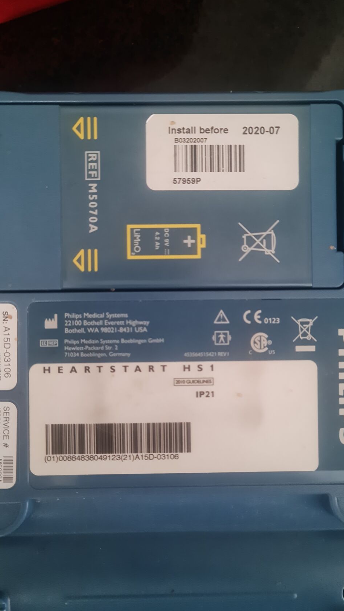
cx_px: 188
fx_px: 486
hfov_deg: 38.9
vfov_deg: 64.3
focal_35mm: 30
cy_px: 304
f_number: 2
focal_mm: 5.9
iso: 640
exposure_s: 1/30
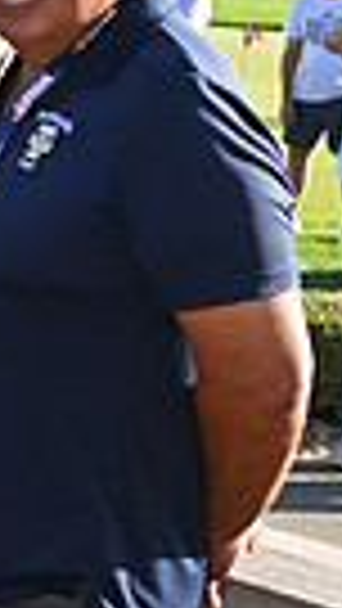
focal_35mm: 157
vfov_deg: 13.7
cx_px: -909
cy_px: 205
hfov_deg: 6.5
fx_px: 2530
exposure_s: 1/400
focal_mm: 35
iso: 64
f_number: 4
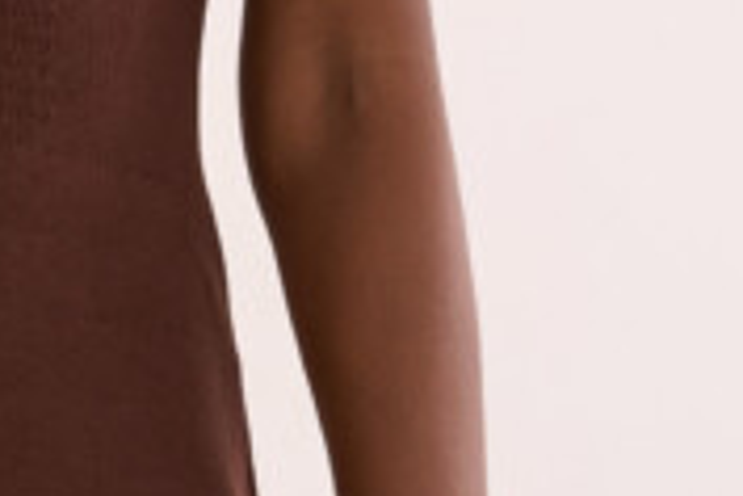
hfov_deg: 10.9
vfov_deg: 7.4
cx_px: -210
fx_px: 3791
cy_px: 13
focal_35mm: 184
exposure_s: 1/160
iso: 320
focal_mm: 43.4
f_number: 8
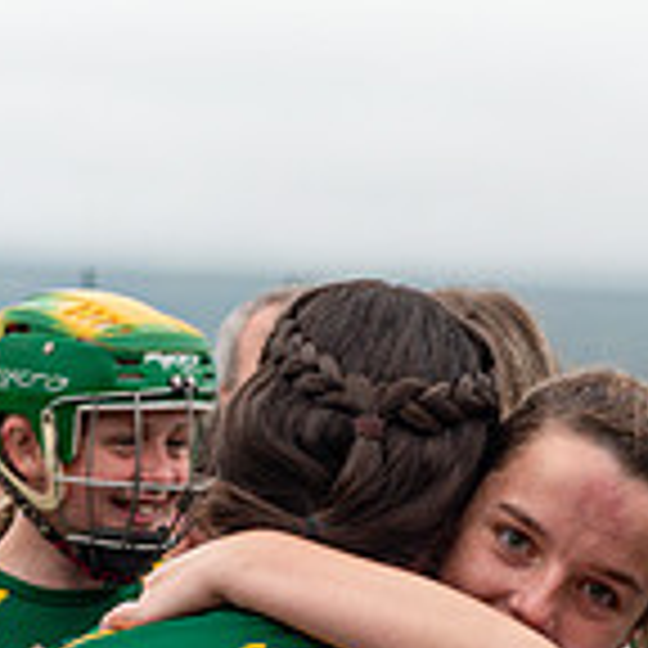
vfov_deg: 5.8
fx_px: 6354
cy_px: 980
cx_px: 500
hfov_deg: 5.8
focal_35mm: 300
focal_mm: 70
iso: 500
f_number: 2.8
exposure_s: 1/640
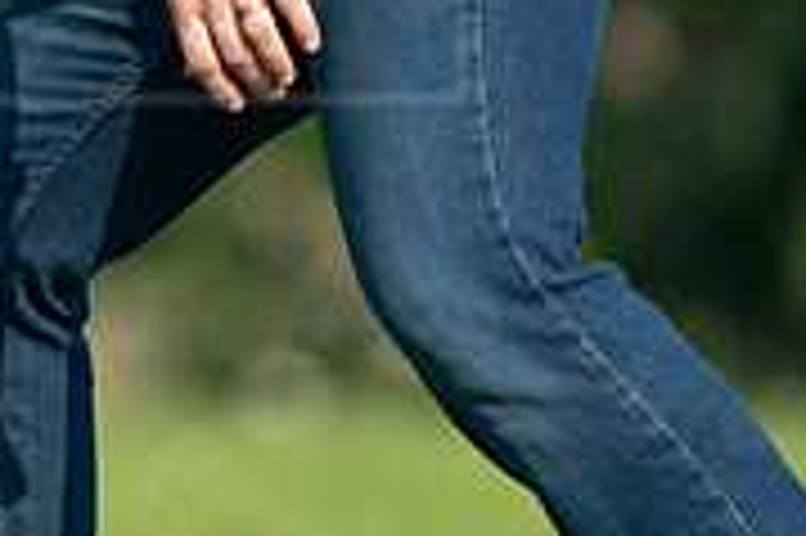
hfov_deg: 1.1
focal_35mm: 1945
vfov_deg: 0.7
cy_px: 34
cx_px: -275
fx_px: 43506
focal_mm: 600
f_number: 6.3
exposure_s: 1/4000
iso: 1000
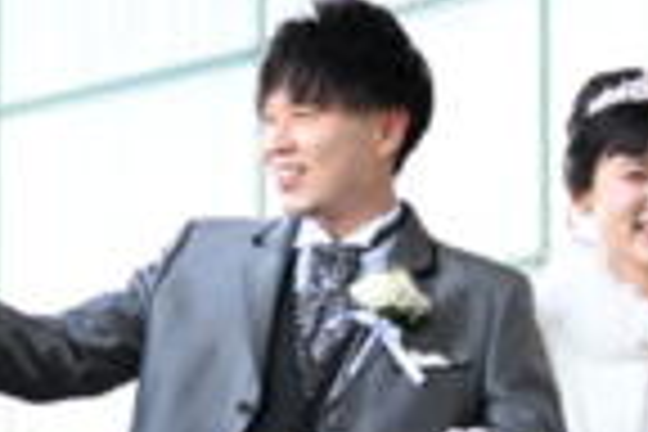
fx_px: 3276
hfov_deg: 11.3
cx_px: 459
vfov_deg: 7.5
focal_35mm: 182
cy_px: 436
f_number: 2
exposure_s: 1/500
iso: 320
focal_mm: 35
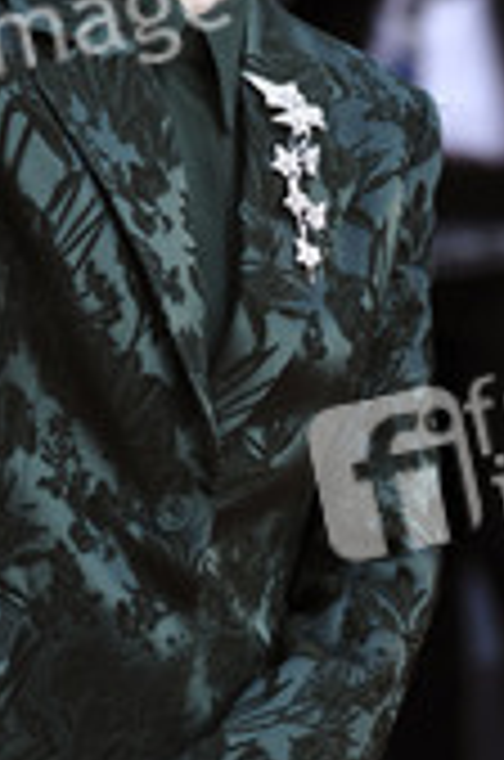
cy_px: 229
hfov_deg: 4.3
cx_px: 130
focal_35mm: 320
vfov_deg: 6.4
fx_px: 6747
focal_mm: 90
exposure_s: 1/160
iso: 80
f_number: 2
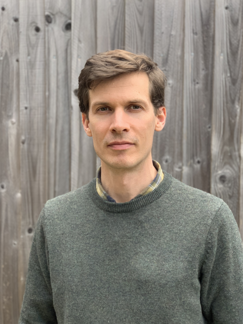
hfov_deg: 28.0
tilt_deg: -2.0
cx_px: 122
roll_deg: -0.4
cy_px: 162
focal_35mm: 52
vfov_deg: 36.8
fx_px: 487
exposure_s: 1/122
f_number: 2.4
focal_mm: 6
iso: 64
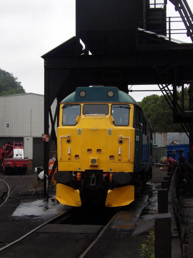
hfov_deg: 20.4
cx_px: 96
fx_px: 535
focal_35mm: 72
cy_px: 129
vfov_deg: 27.0
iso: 179
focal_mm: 13
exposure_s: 1/100
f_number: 4.1
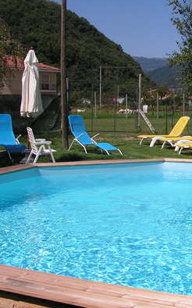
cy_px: 155
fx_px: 436
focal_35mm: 52
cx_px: 172
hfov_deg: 24.2
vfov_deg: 38.9
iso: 64
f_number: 4.8
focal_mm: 6
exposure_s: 1/800
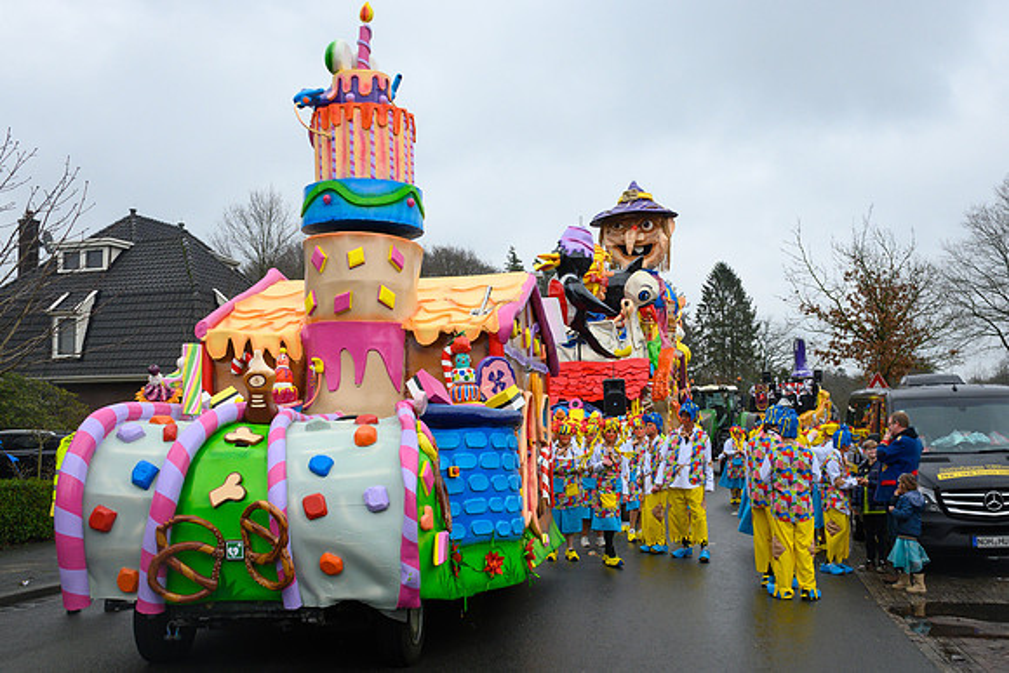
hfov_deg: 47.9
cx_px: 590
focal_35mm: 40
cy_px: 365
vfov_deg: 33.2
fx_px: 1130
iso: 400
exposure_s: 1/500
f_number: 9
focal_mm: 23
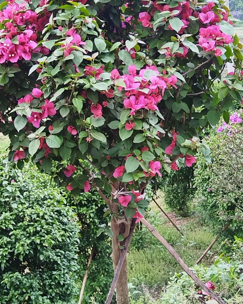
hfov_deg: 25.3
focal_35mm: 60
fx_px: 539
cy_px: 156
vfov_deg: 31.4
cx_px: 95
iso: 113
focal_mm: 4.95
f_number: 1.9
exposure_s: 1/100
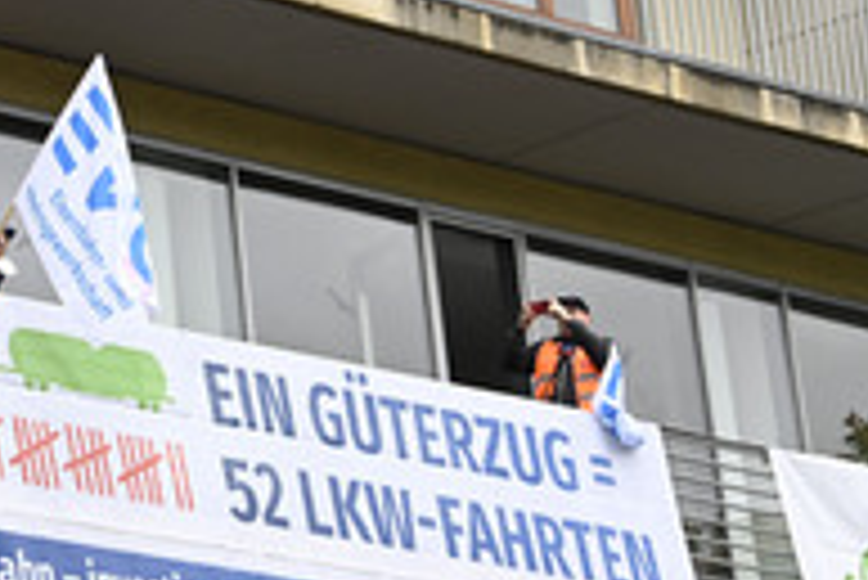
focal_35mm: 182
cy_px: 153
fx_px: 4391
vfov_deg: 7.6
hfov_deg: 11.2
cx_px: -56
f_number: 5.6
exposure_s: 1/500
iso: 1600
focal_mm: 78
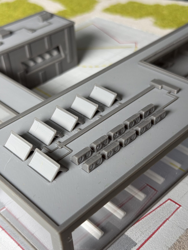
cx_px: 94
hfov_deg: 30.3
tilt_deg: -36.4
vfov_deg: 39.7
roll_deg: +4.1
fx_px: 348
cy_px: 125
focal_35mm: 48
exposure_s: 1/90
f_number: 1.78
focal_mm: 6.76
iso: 100
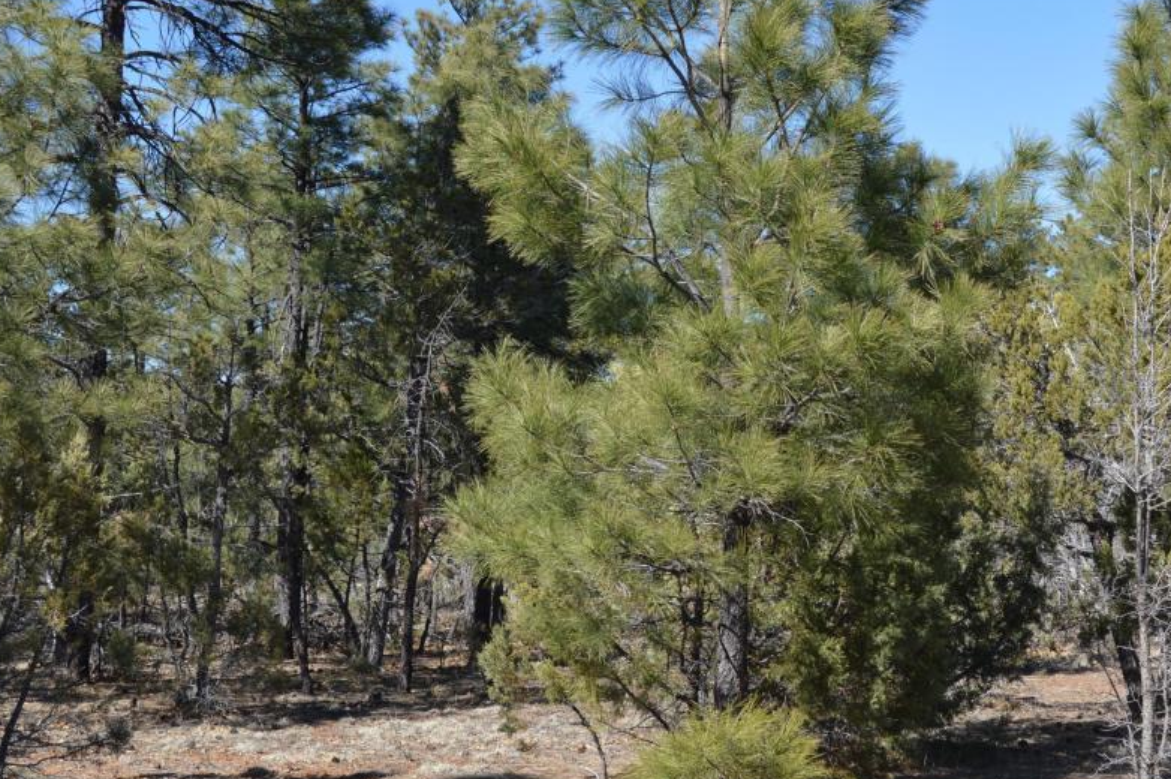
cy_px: 391
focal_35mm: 62
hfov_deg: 32.3
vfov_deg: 21.9
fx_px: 2015
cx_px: 697
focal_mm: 28
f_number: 7.1
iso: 100
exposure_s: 1/200
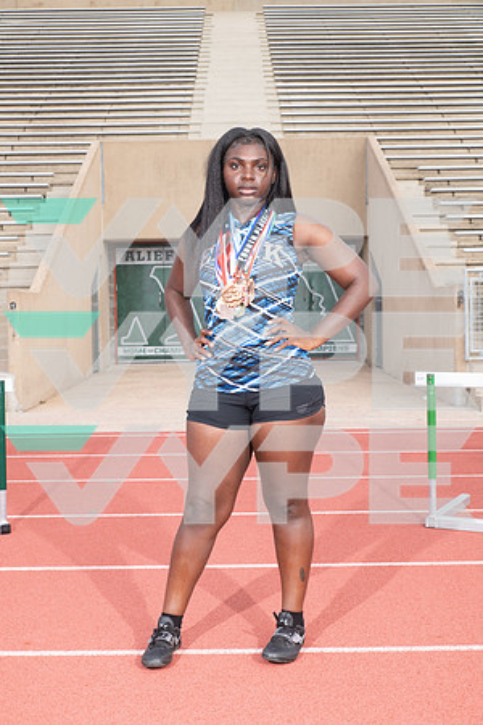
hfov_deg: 27.0
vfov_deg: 39.6
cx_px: 242
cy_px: 362
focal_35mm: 50
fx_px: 1006
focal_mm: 50
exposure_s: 1/250
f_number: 8
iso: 250
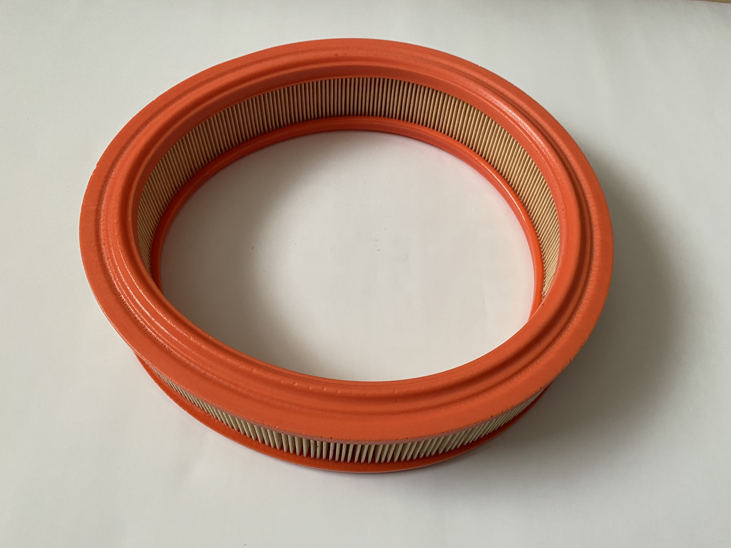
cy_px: 274
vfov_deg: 53.1
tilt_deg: -60.4
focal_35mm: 26
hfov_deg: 67.3
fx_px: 549
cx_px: 366
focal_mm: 4.25
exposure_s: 1/60
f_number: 1.8
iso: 200
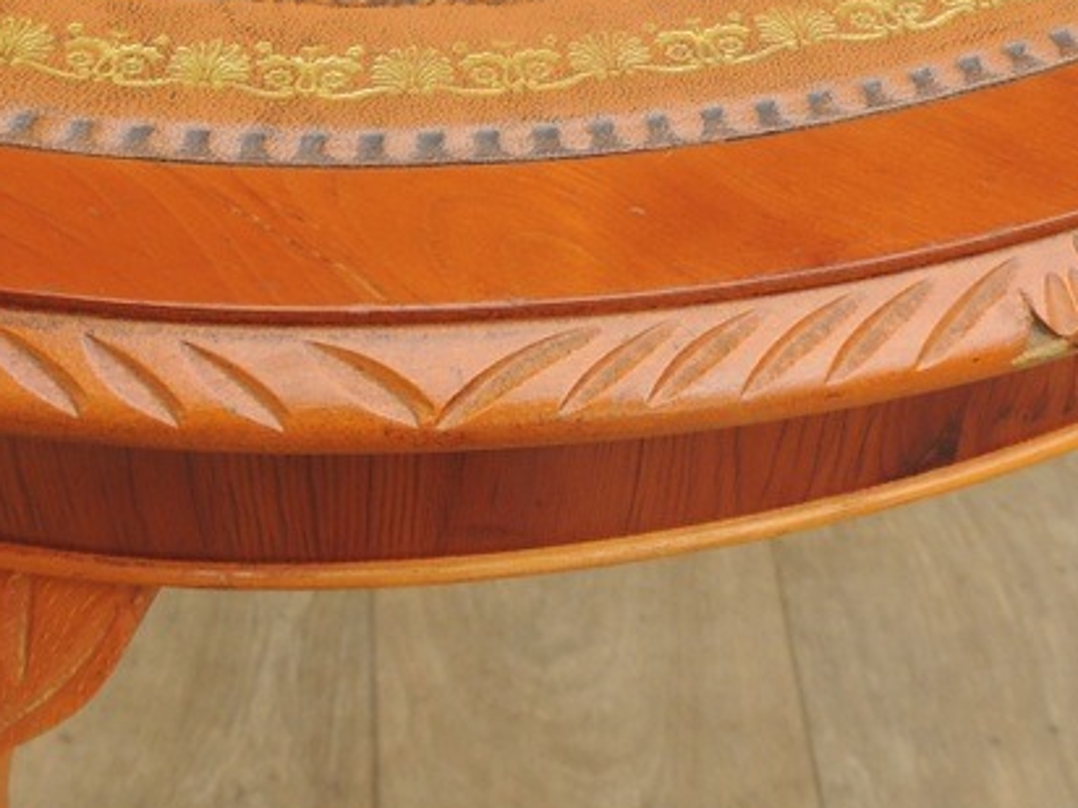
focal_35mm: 82
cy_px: -118
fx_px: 2554
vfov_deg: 17.3
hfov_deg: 23.8
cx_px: 468
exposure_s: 1/250
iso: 100
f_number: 3.2
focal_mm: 5.8
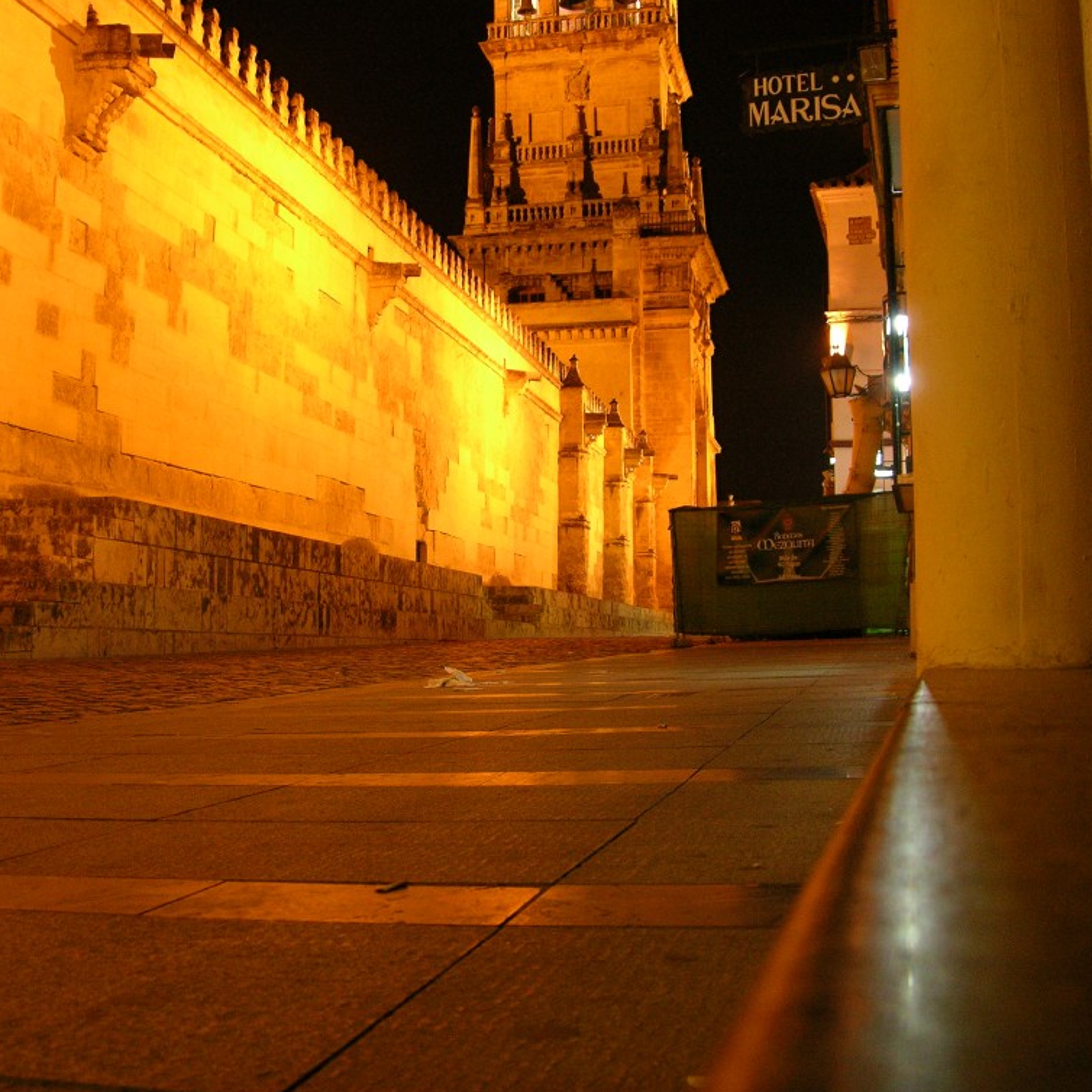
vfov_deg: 40.0
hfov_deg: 39.8
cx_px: 424
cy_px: 543
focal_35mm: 42
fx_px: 1499
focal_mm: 8.9
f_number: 2.8
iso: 200
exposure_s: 1/2.2
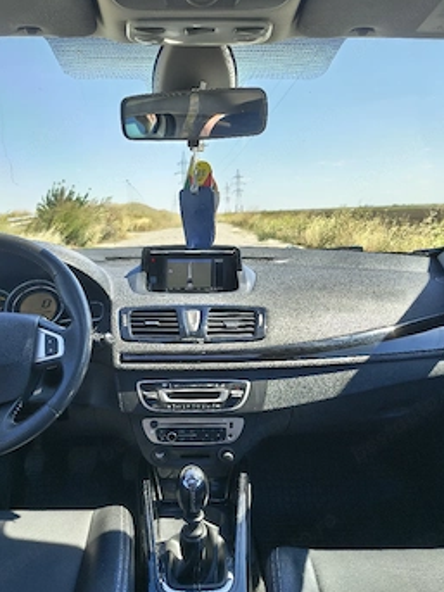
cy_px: 307
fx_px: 479
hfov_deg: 49.6
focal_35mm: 28
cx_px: 197
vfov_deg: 63.4
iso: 100
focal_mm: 5.56
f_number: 1.8
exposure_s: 1/122
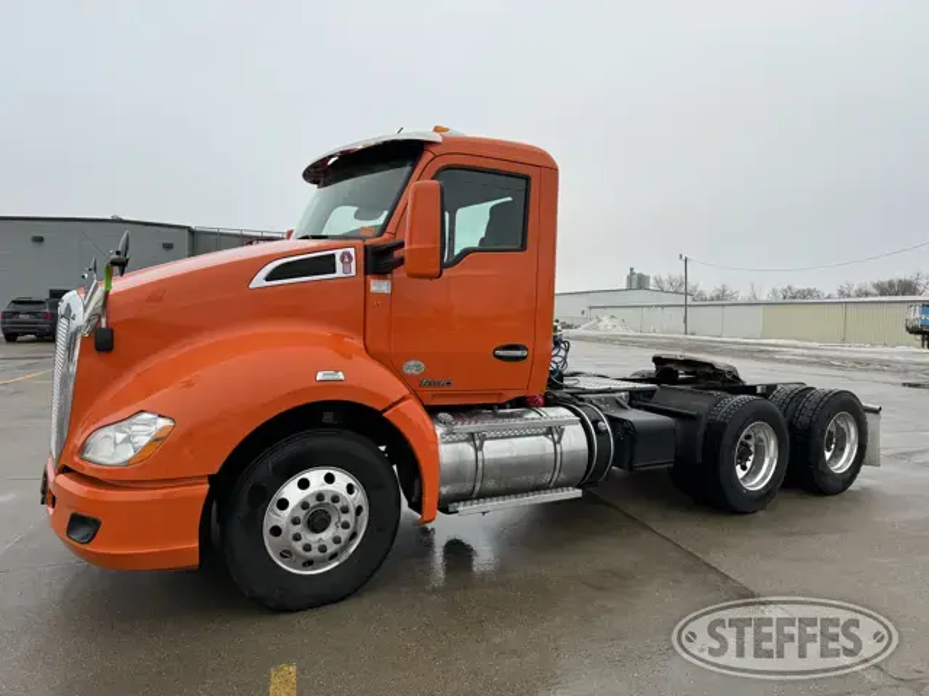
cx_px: 464
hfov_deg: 71.6
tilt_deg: +0.0
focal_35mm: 24
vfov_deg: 56.8
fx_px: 644
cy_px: 348
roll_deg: -0.6
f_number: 1.78
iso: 80
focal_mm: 6.86
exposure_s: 1/503
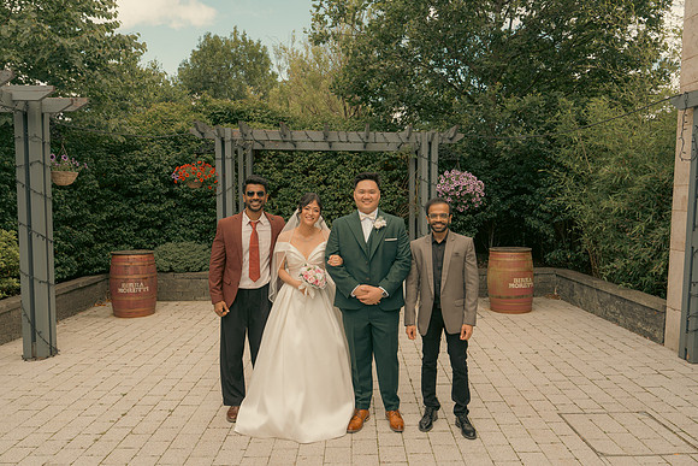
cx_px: 349
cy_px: 233
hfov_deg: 67.4
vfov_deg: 48.0
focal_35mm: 27
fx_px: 524
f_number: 5.6
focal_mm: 27
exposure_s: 1/160
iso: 125
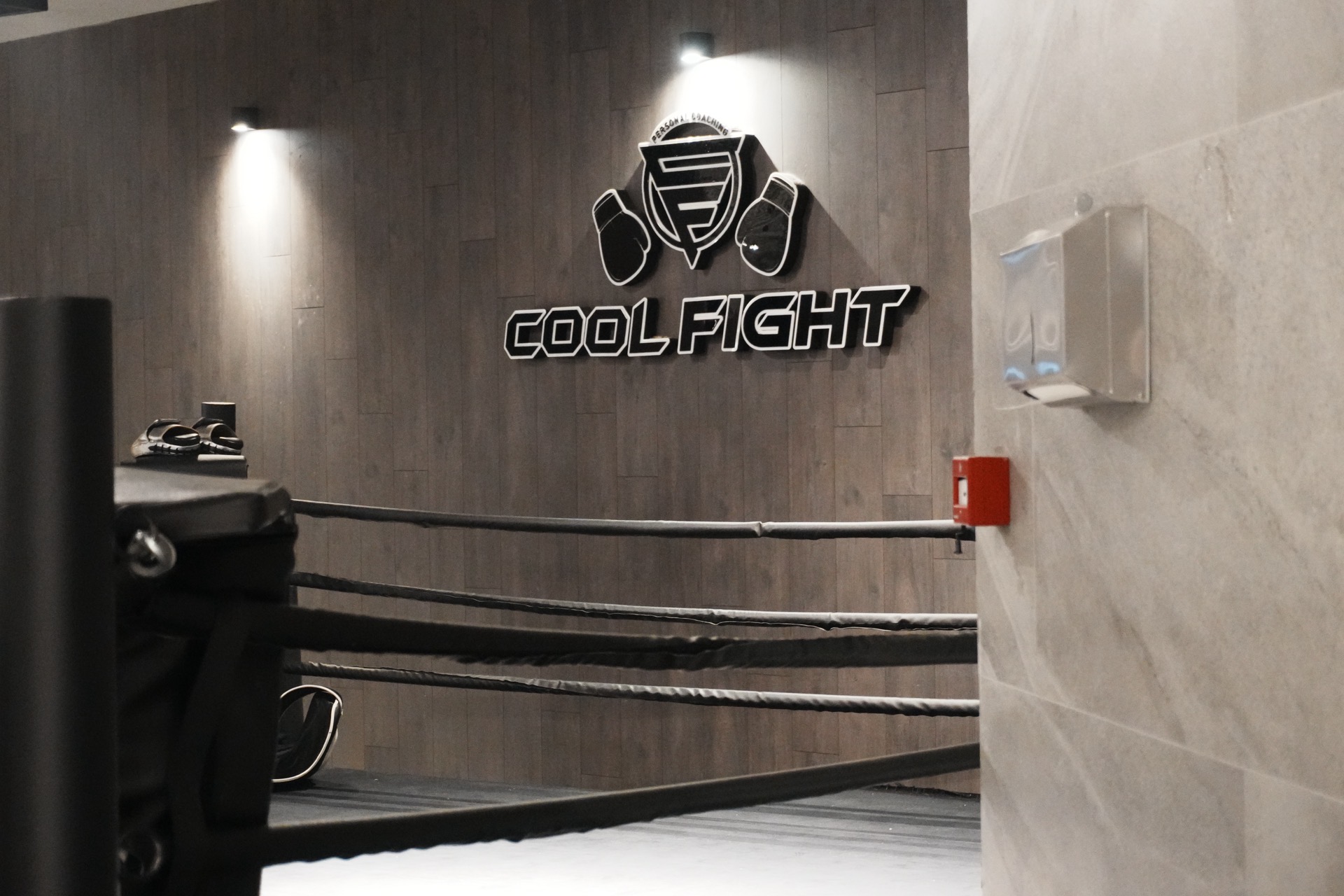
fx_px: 2800
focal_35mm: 75
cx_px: 672
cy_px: 448
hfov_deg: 27.0
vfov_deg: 18.2
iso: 6400
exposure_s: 1/15
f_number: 5.6
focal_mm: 50
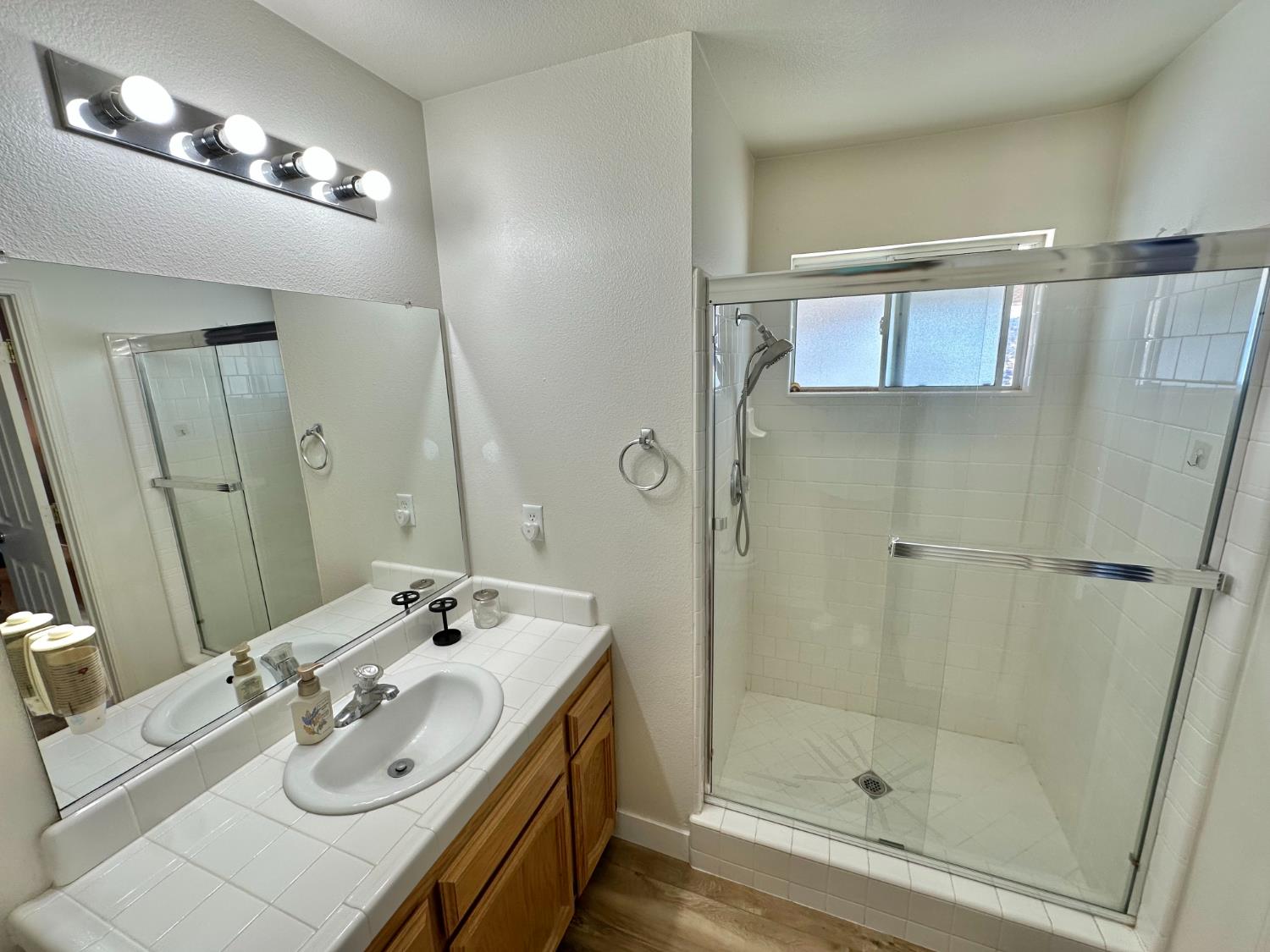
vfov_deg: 85.7
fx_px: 514
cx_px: 635
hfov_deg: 102.1
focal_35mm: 14
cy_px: 476
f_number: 2.2
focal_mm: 2.22
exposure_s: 1/120
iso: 64
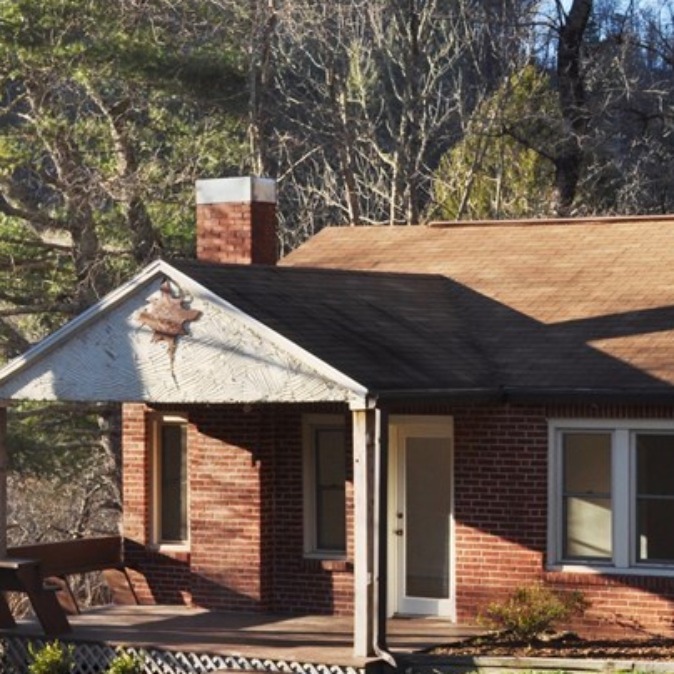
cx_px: 772
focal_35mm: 96
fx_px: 2115
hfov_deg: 17.4
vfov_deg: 18.1
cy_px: 374
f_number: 9
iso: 200
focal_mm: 28
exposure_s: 1/200
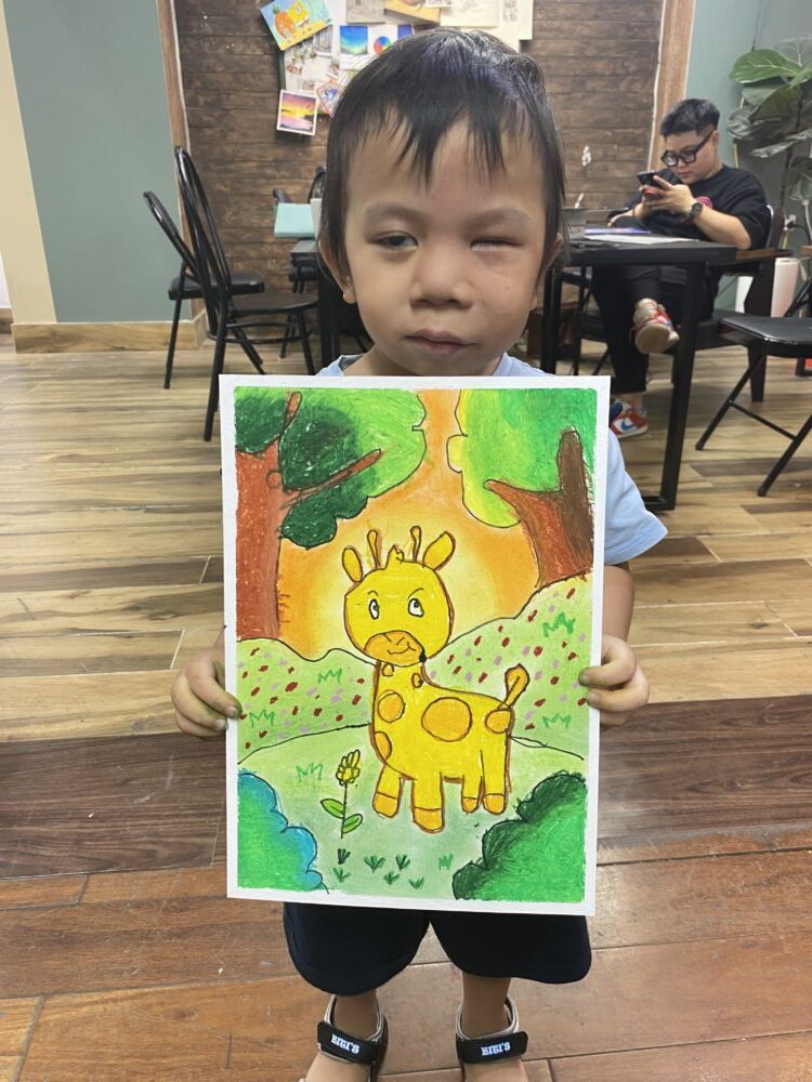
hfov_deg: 53.1
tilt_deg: -22.3
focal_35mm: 26
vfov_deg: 67.3
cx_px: 406
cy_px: 541
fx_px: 813
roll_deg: -0.6
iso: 64
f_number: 1.8
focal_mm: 4.25
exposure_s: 1/50
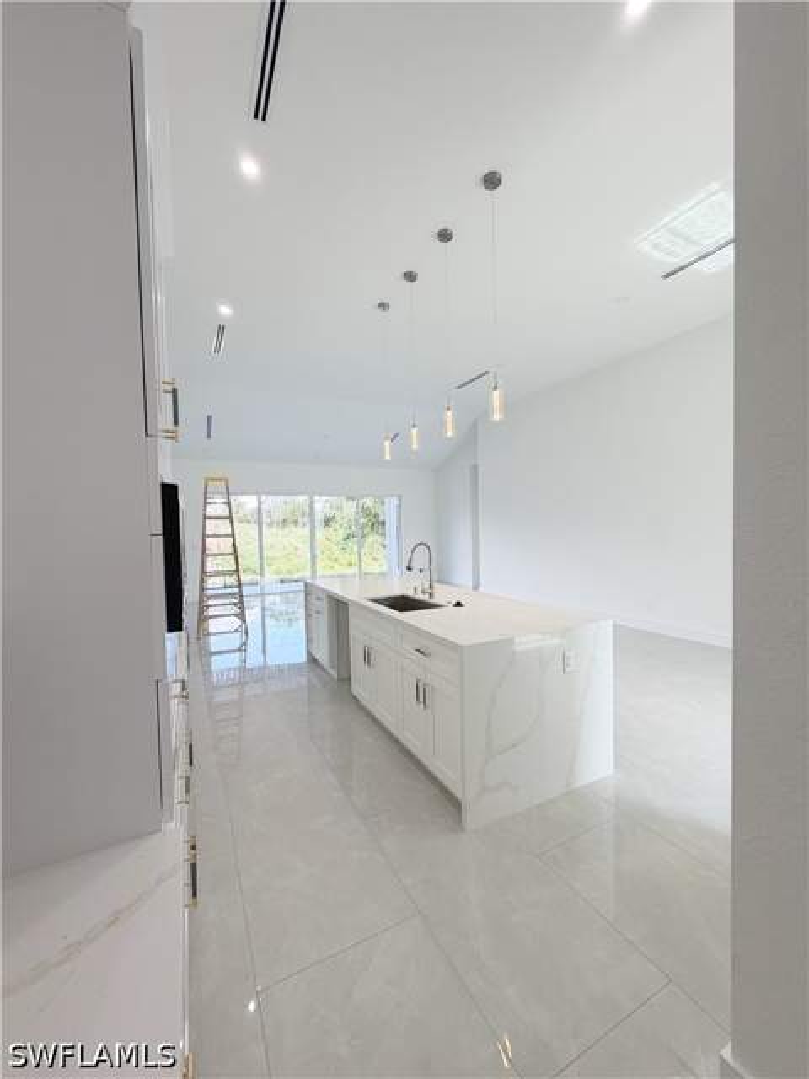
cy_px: 540
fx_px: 436
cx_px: 404
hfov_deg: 85.7
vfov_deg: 102.1
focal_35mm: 14
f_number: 2.2
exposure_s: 1/121
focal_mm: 2.22
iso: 100
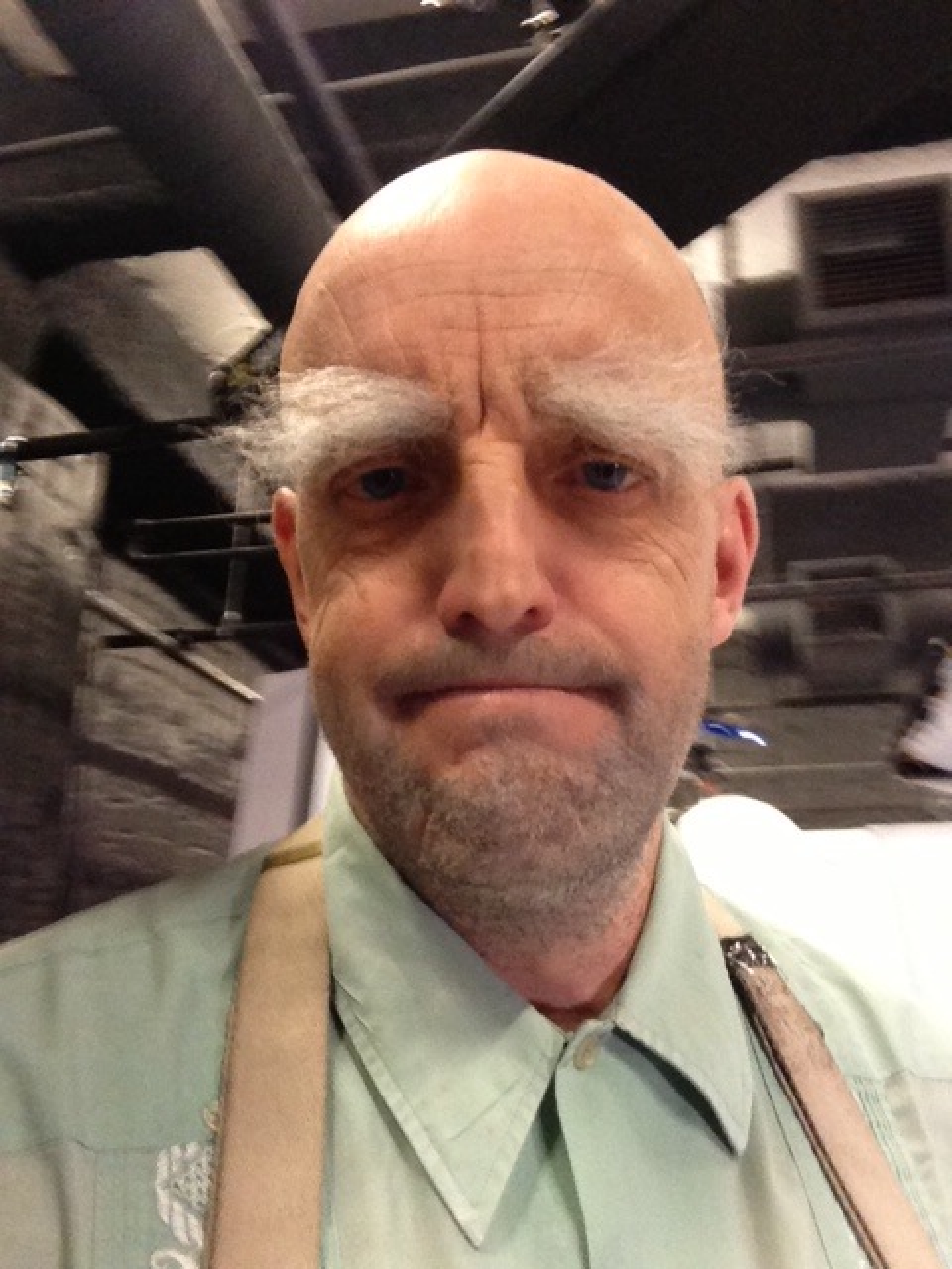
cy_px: 634
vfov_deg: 52.6
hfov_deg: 40.7
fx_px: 1283
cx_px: 476
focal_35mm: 35
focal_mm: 2.18
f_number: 2.4
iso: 250
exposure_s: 1/15
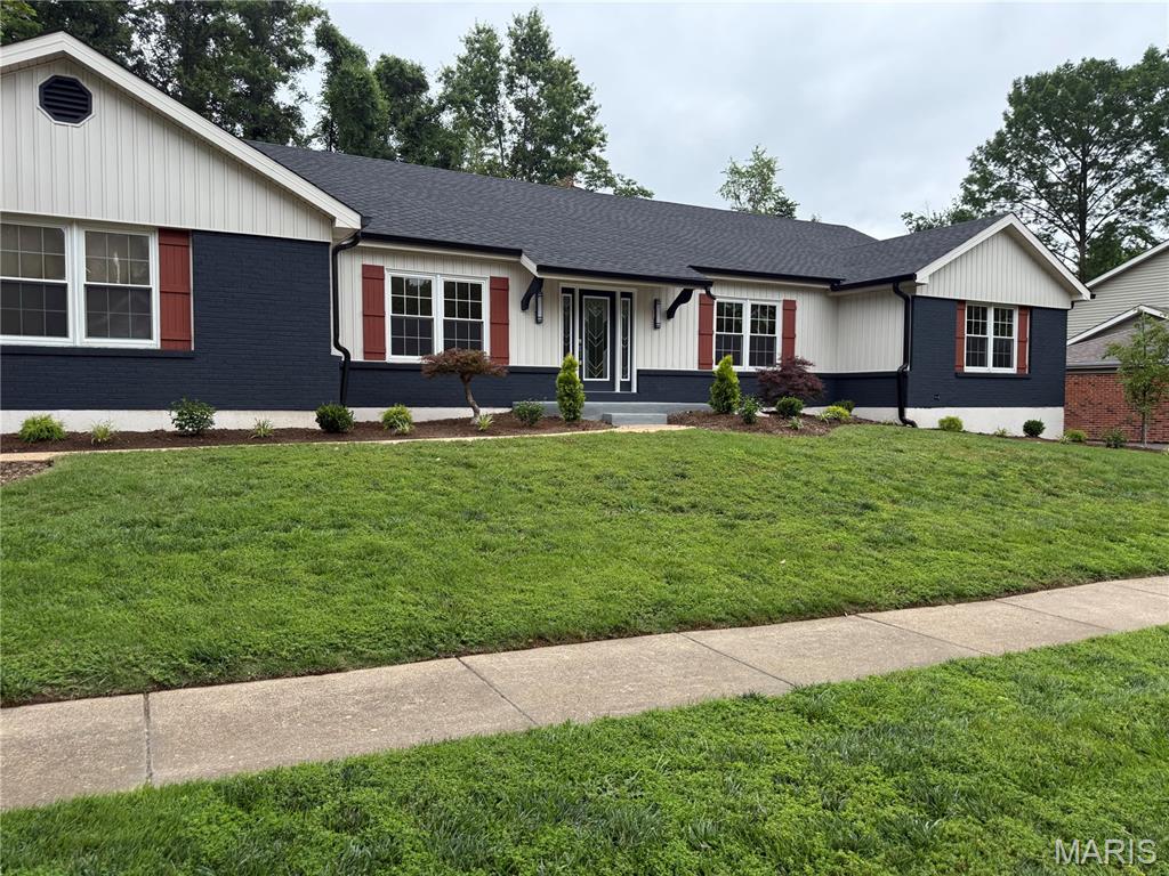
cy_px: 438
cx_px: 584
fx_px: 810
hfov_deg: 71.6
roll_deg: -0.2
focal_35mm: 24
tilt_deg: -2.7
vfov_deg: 56.8
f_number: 1.78
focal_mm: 6.76
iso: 100
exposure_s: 1/2703
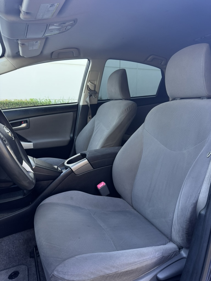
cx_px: 106
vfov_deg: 71.6
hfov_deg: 56.8
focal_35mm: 24
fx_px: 195
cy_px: 140
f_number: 1.78
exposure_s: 1/121
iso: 160
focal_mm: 6.76
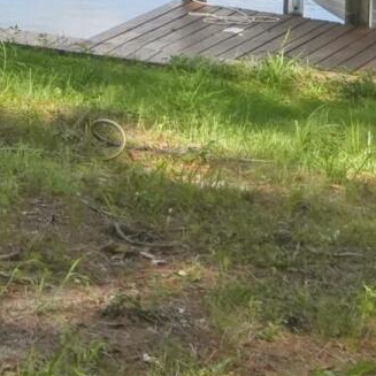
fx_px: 1917
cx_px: -559
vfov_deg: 10.3
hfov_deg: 9.7
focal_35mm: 156
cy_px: -375
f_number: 8
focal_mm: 20
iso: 800
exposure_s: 1/1250
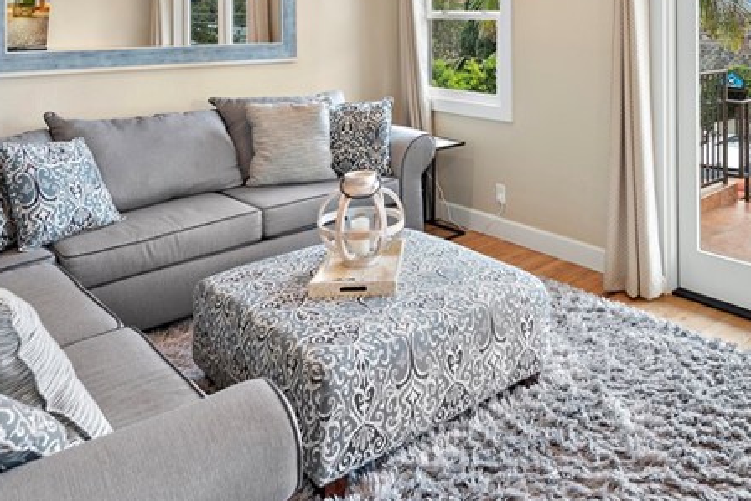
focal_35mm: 32
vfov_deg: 37.3
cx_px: 486
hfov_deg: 57.7
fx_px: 668
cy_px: 13
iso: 125
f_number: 7.1
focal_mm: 14
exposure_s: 1/3
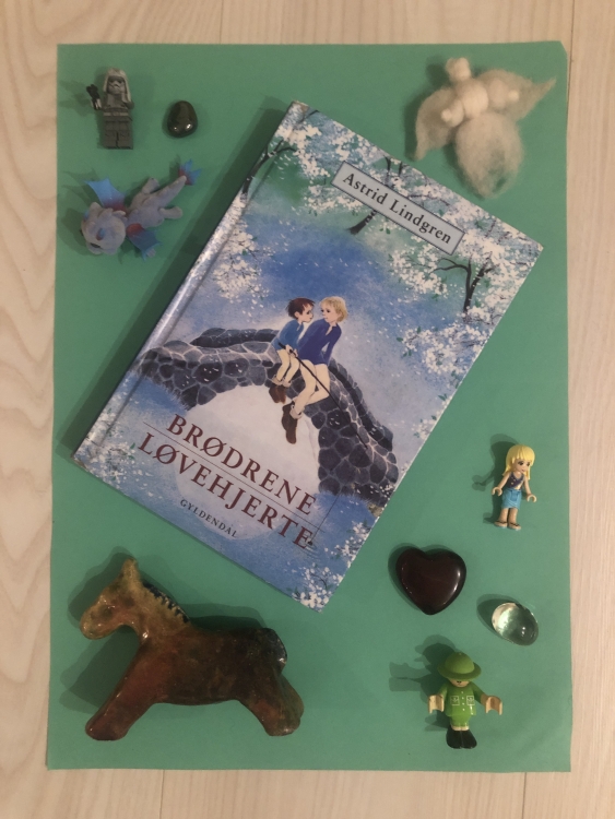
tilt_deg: -87.1
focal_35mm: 28
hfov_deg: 49.8
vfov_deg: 63.4
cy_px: 410
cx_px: 308
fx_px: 663
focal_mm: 3.99
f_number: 1.8
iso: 100
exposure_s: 1/4
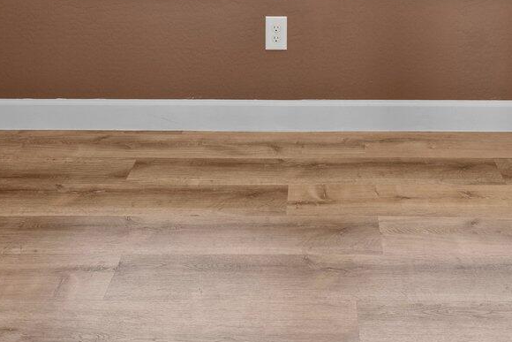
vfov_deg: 19.3
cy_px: -174
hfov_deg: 32.5
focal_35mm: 61
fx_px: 874
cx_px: 316
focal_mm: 17.4
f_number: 8
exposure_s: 1/13
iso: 400
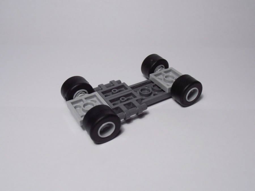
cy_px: 96
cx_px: 128
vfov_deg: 38.7
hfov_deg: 50.1
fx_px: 273
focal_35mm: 37
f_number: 3.9
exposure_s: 1/80
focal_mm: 6.61
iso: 80
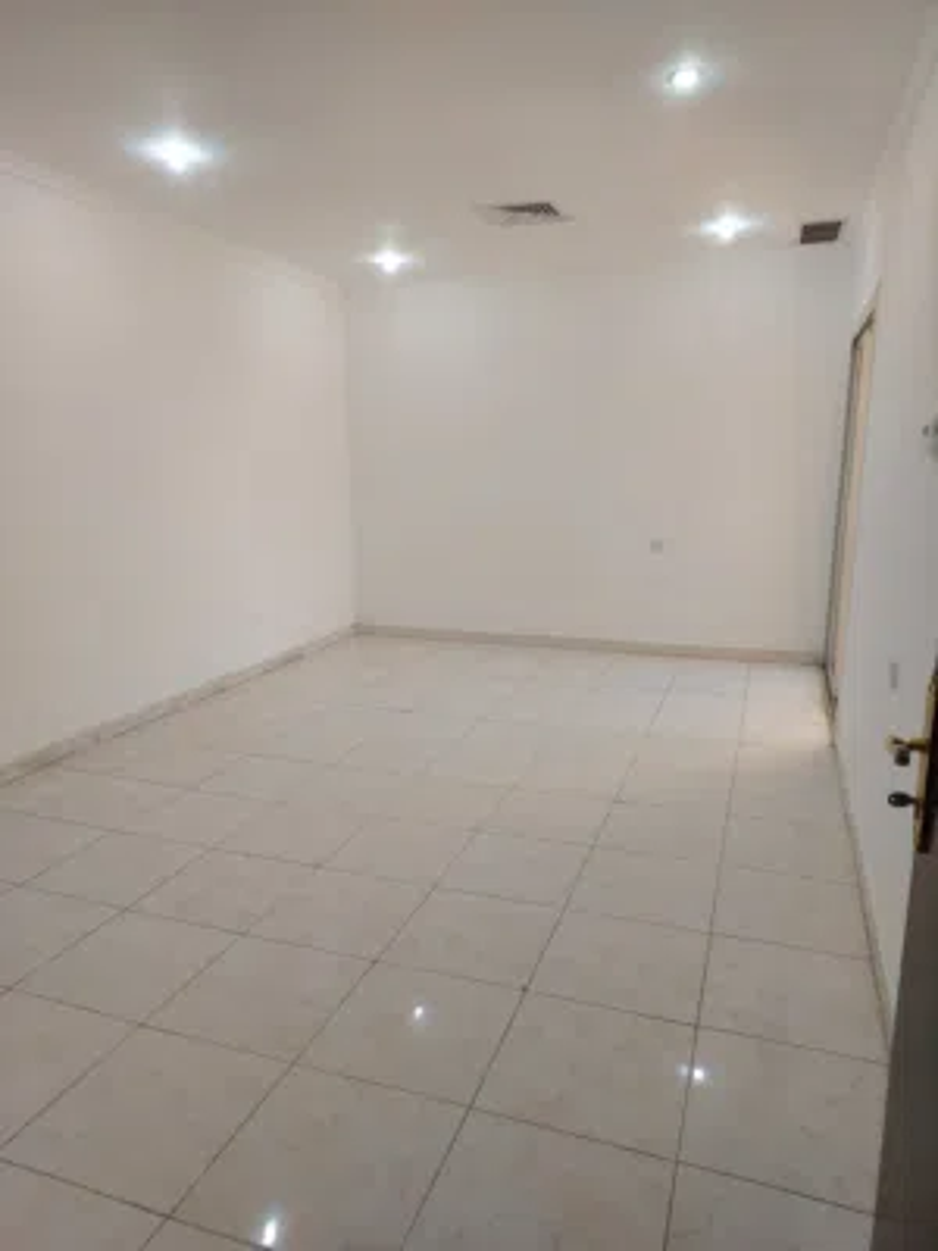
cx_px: 469
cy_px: 626
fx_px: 831
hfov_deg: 58.9
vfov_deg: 73.9
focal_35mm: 23
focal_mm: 5.06
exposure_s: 1/100
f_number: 1.8
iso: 80
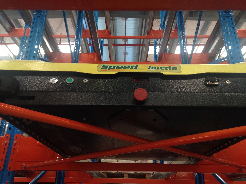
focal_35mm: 33
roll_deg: +1.2
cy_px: 92
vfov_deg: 42.9
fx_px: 235
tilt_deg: +26.2
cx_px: 123
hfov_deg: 55.4
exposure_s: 1/120
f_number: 2.4
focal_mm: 4.12
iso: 80
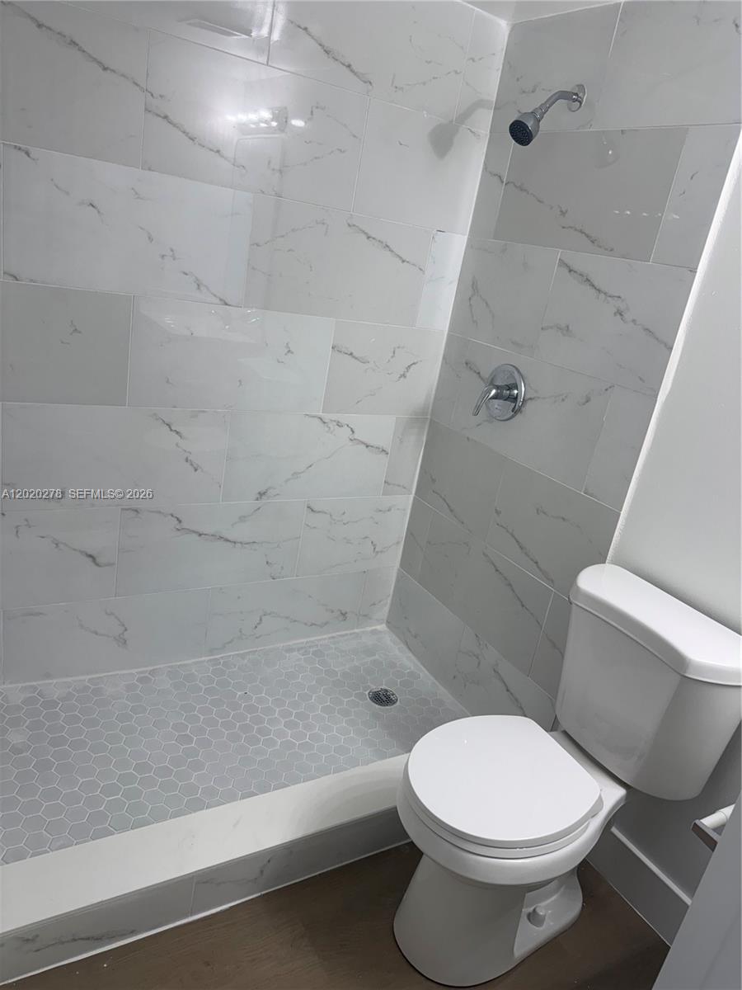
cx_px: 371
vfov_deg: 71.6
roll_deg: -10.7
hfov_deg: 56.8
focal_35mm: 24
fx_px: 686
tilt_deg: -18.4
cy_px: 495
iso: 64
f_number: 1.78
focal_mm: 6.76
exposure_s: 1/160
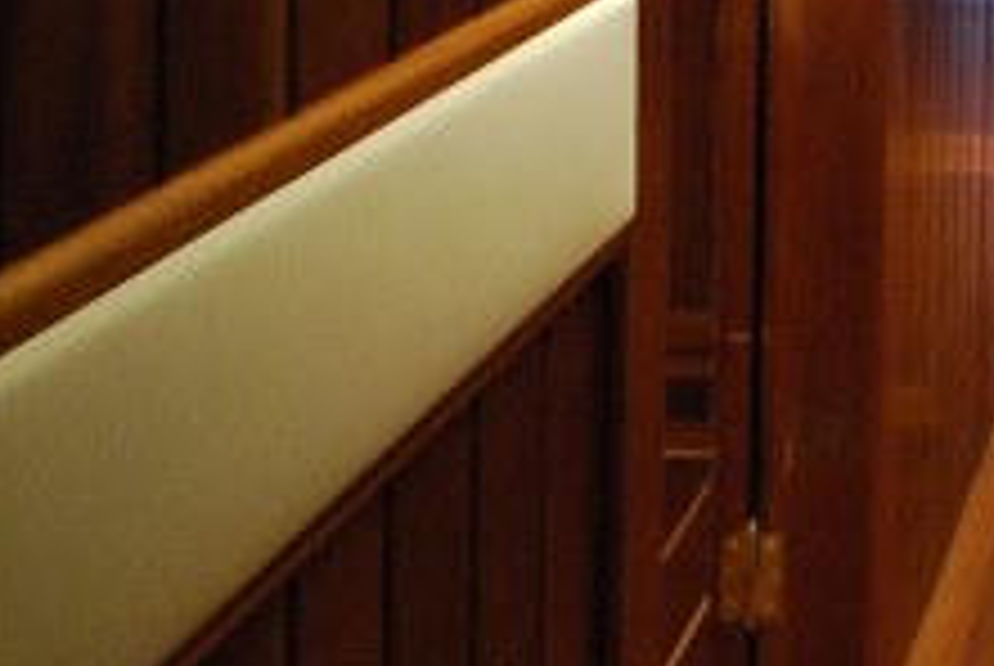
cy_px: -389
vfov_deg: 19.3
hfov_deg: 27.5
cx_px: 1313
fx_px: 1654
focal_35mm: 60
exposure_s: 1/10
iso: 1600
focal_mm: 11
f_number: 4.2
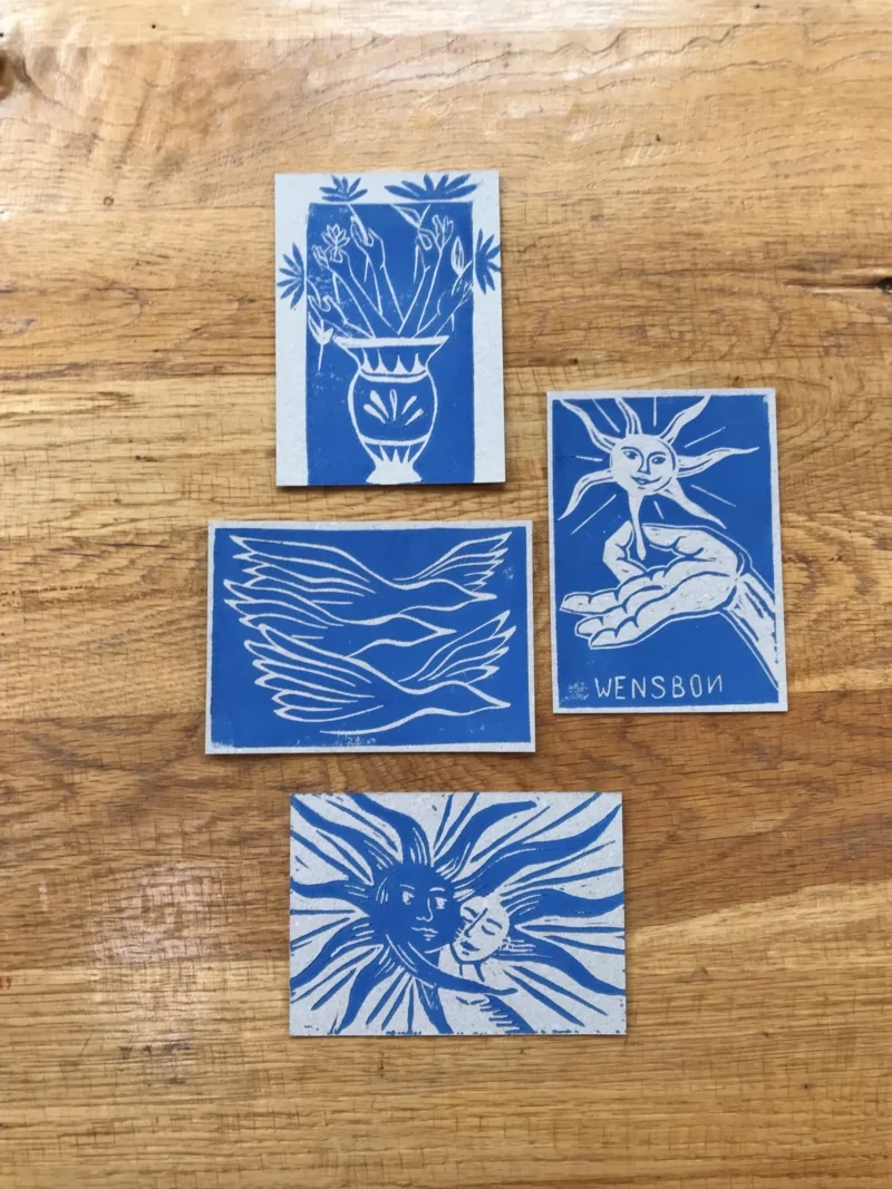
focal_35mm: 28
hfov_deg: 49.7
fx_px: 962
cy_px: 594
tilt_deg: -86.0
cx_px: 446
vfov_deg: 63.4
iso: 25
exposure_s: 1/50
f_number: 1.8
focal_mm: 3.99
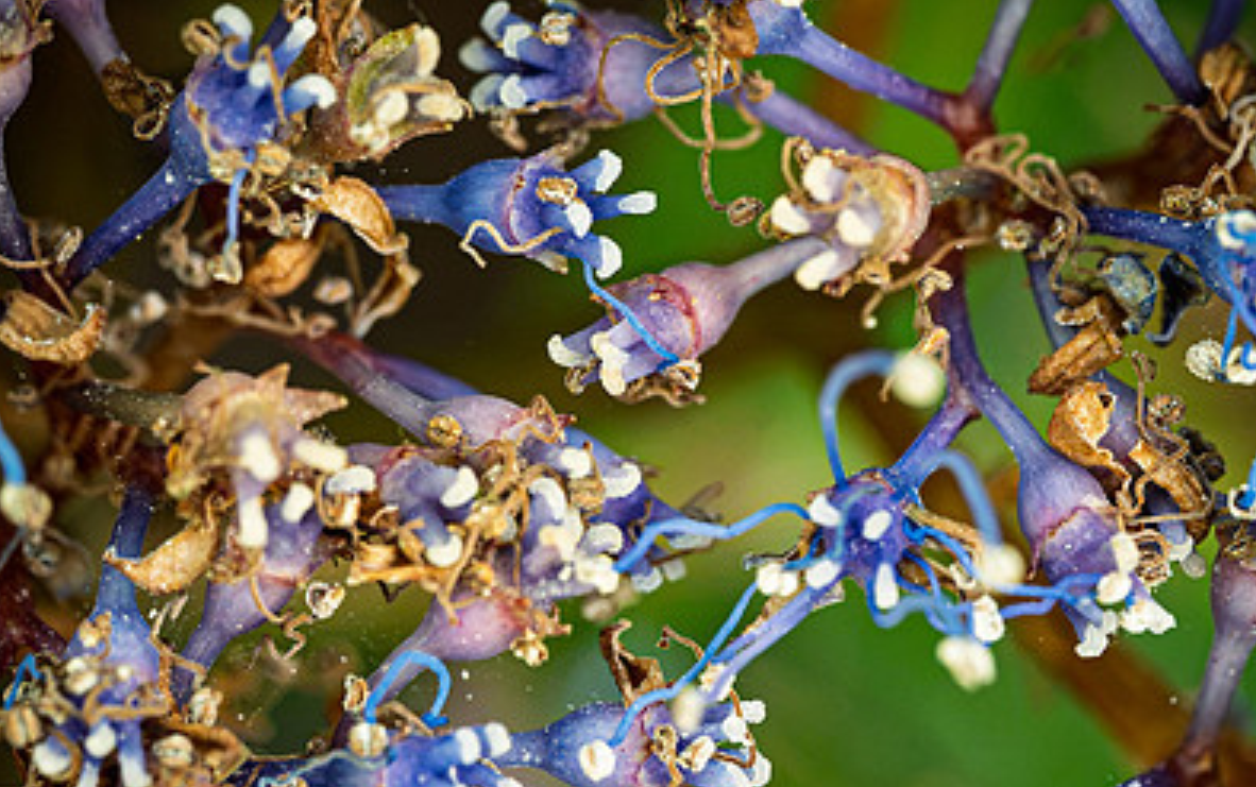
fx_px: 11785
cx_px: 540
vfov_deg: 3.8
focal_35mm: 344
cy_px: 372
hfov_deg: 6.1
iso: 2800
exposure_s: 1/500
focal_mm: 105
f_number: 7.1
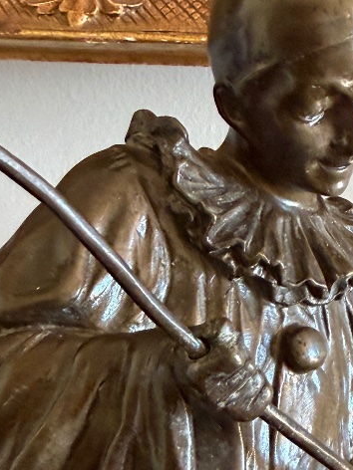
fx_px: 829
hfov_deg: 24.0
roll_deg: -1.3
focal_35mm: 61
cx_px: 218
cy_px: 422
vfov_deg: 30.3
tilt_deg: -22.0
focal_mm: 2.22
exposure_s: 1/60
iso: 400
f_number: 2.2
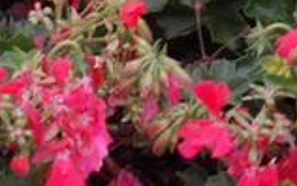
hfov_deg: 7.5
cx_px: -53
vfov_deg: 4.7
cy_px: -117
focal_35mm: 278
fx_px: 2252
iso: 400
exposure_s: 1/60
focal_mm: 28
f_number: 4
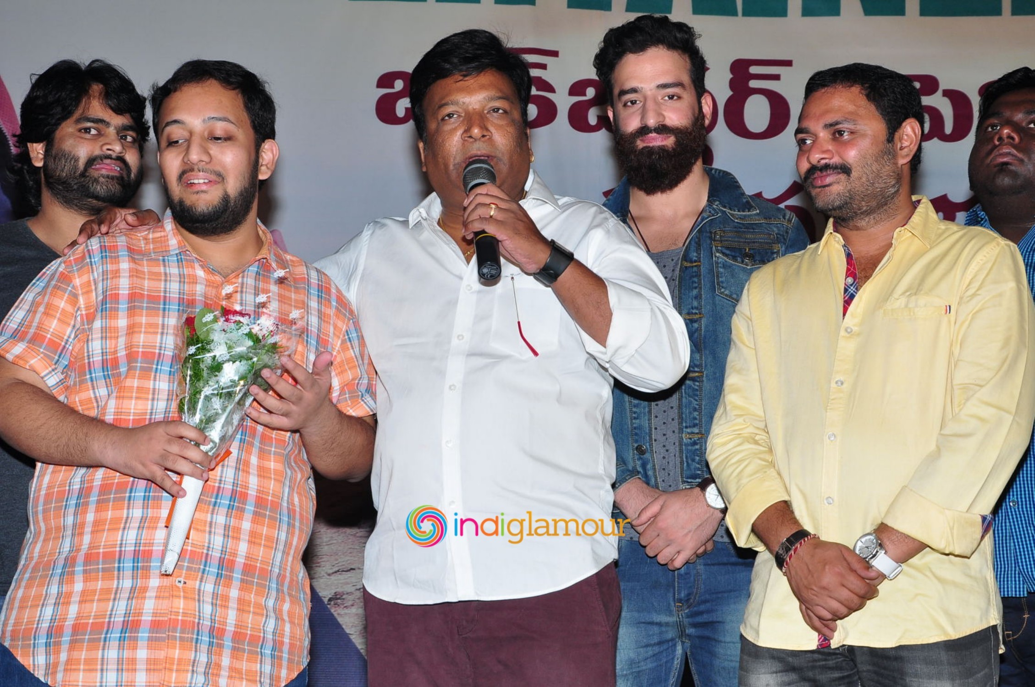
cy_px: 344
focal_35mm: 78
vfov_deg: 17.5
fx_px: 2240
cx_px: 518
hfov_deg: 26.0
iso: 400
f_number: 9
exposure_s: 1/125
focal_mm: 52
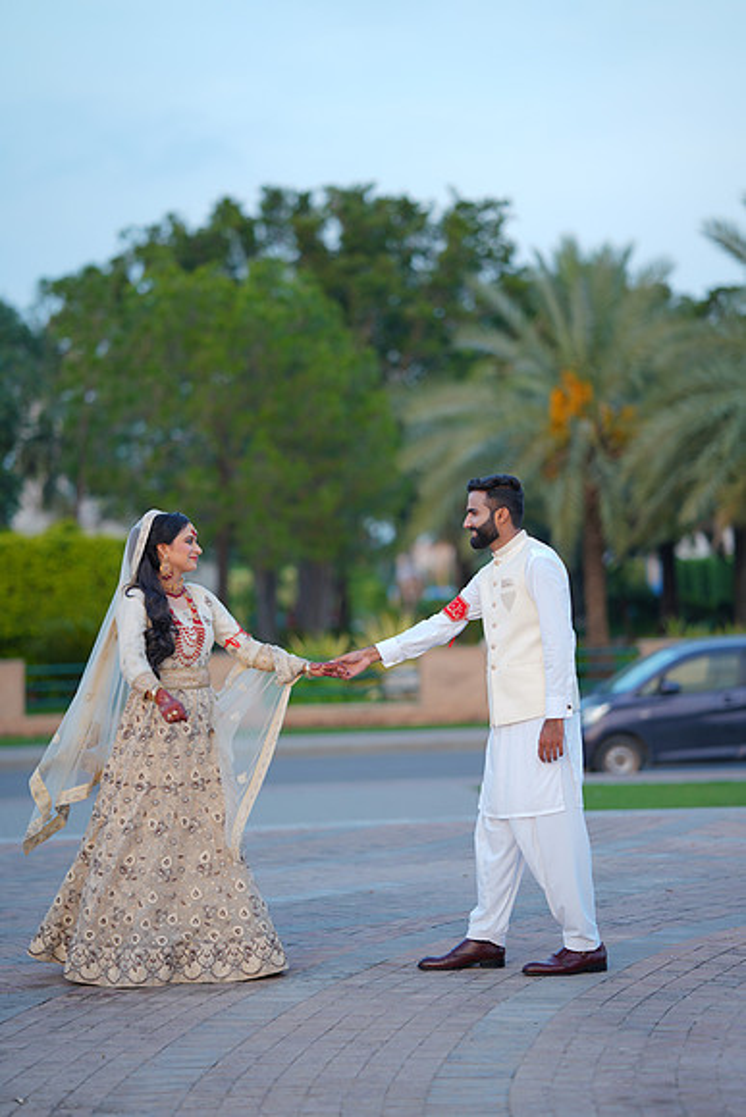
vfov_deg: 23.9
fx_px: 2640
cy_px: 558
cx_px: 373
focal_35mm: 85
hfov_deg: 16.1
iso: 80
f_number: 1.4
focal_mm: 85
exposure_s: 1/400
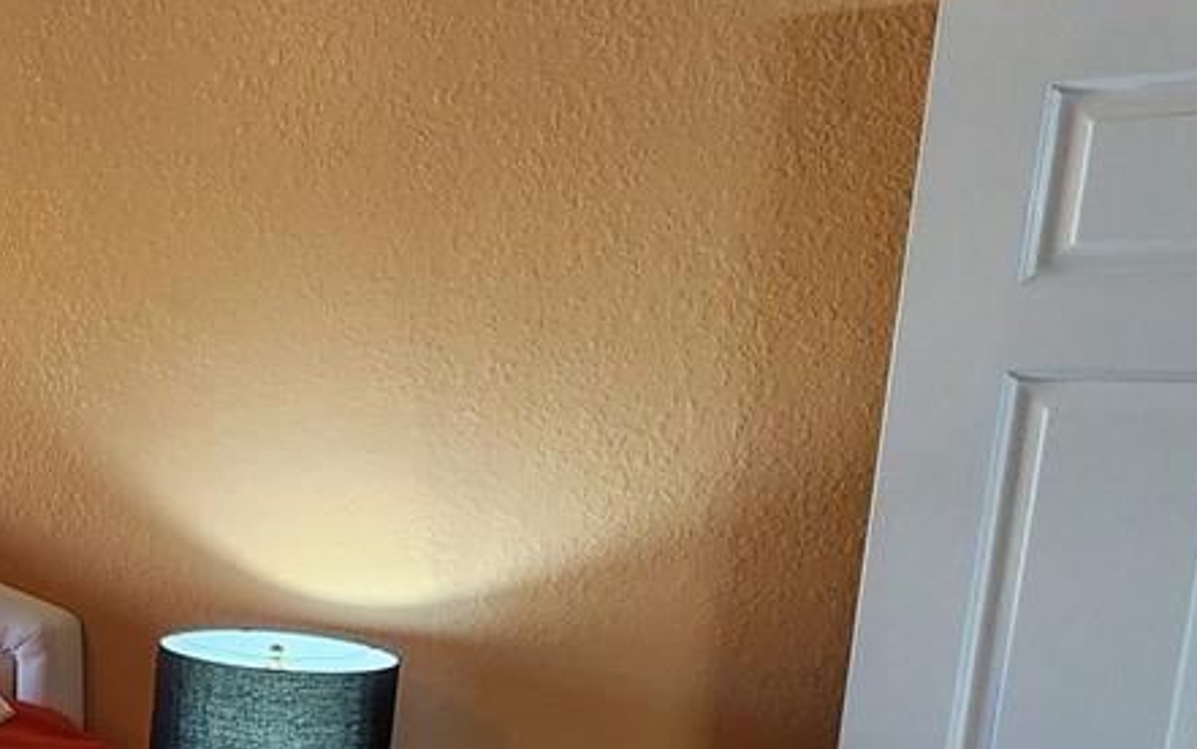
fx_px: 1632
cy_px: 689
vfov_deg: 25.0
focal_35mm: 50
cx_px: -394
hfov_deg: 30.7
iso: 160
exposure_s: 1/60
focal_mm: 2.2
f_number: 2.2
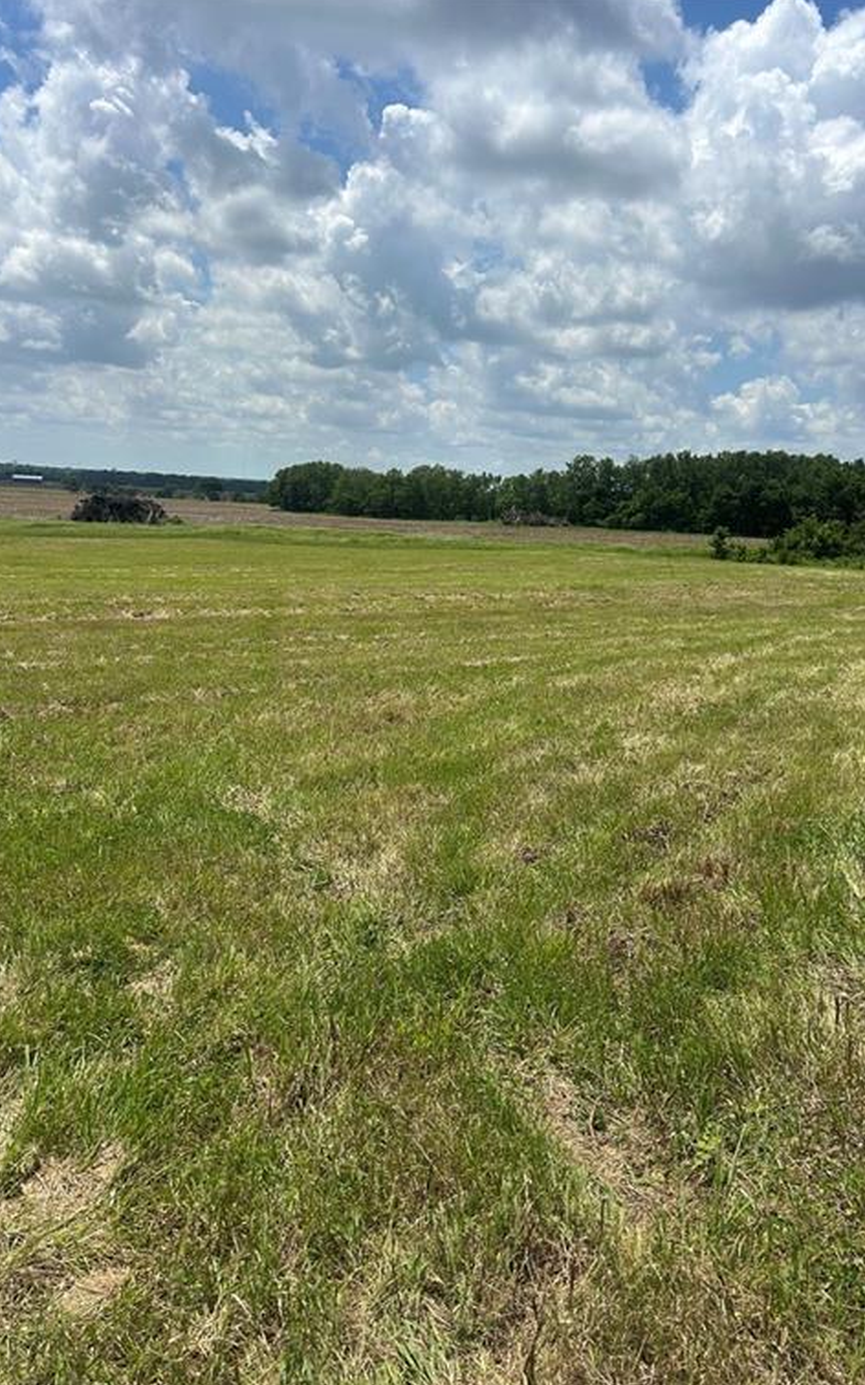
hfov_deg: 44.4
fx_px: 1057
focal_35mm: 28
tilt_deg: -12.5
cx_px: 486
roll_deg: -3.7
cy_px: 696
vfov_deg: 66.5
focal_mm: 5.7
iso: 50
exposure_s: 1/8000
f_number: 1.5
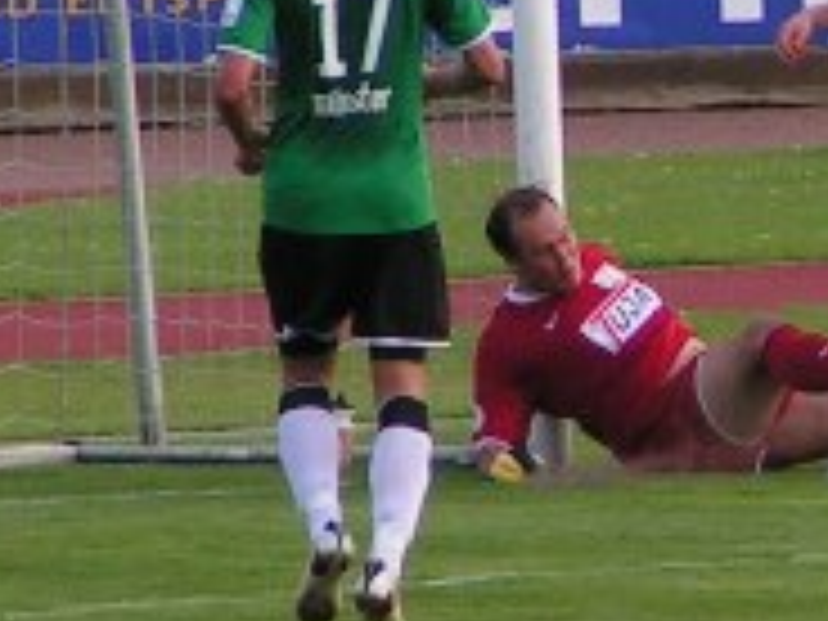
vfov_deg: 0.9
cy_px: 198
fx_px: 39515
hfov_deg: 1.2
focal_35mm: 1652
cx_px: 770
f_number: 3.5
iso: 80
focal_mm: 58
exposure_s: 1/400
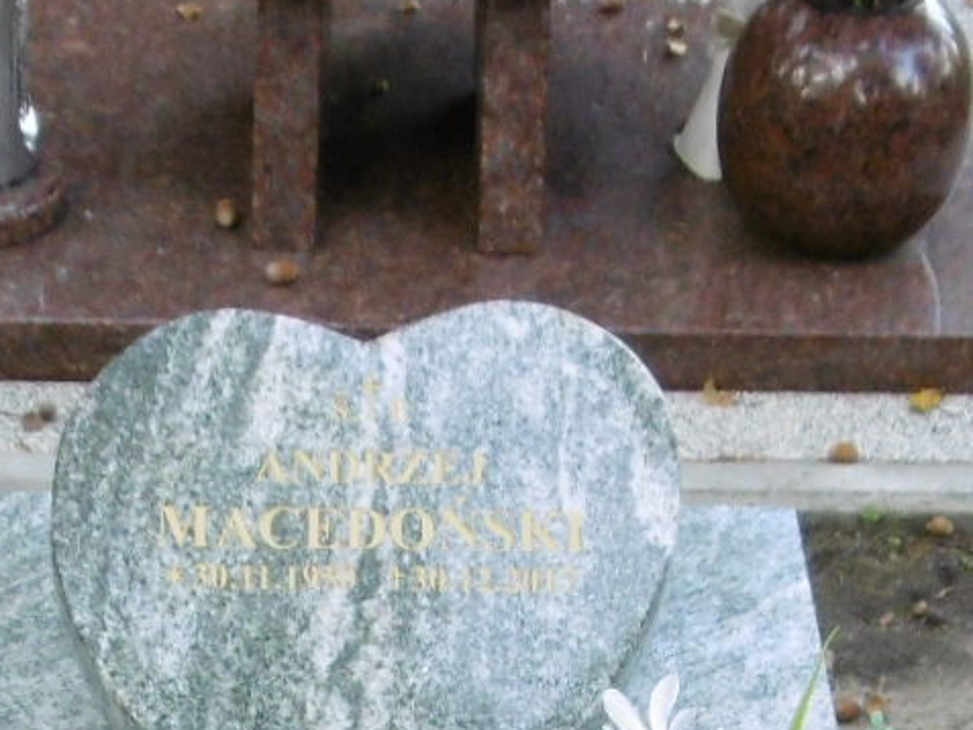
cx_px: 418
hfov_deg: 19.1
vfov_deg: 13.1
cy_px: 1264
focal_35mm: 103
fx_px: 2896
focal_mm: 4.3
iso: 160
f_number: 3.1
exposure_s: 1/60
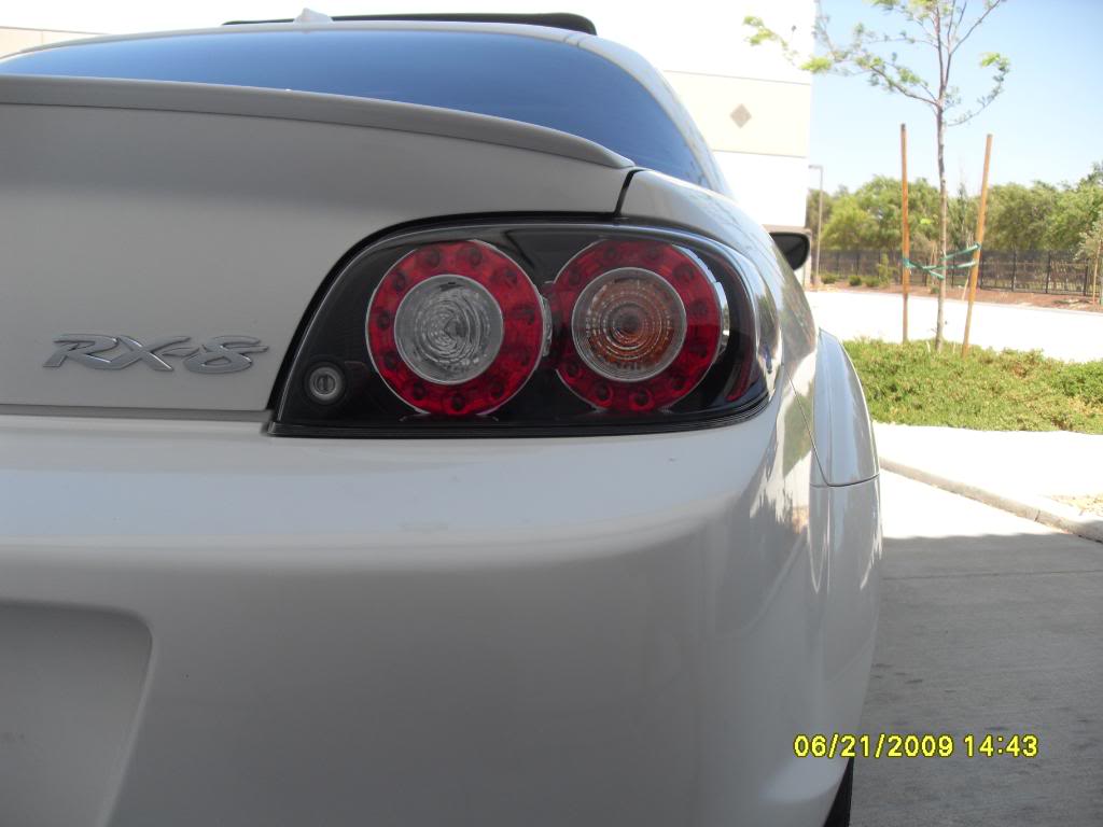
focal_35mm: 34
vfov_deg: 41.8
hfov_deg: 54.0
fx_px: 1083
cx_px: 552
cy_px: 414
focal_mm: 6.3
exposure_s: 1/90
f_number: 7
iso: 80
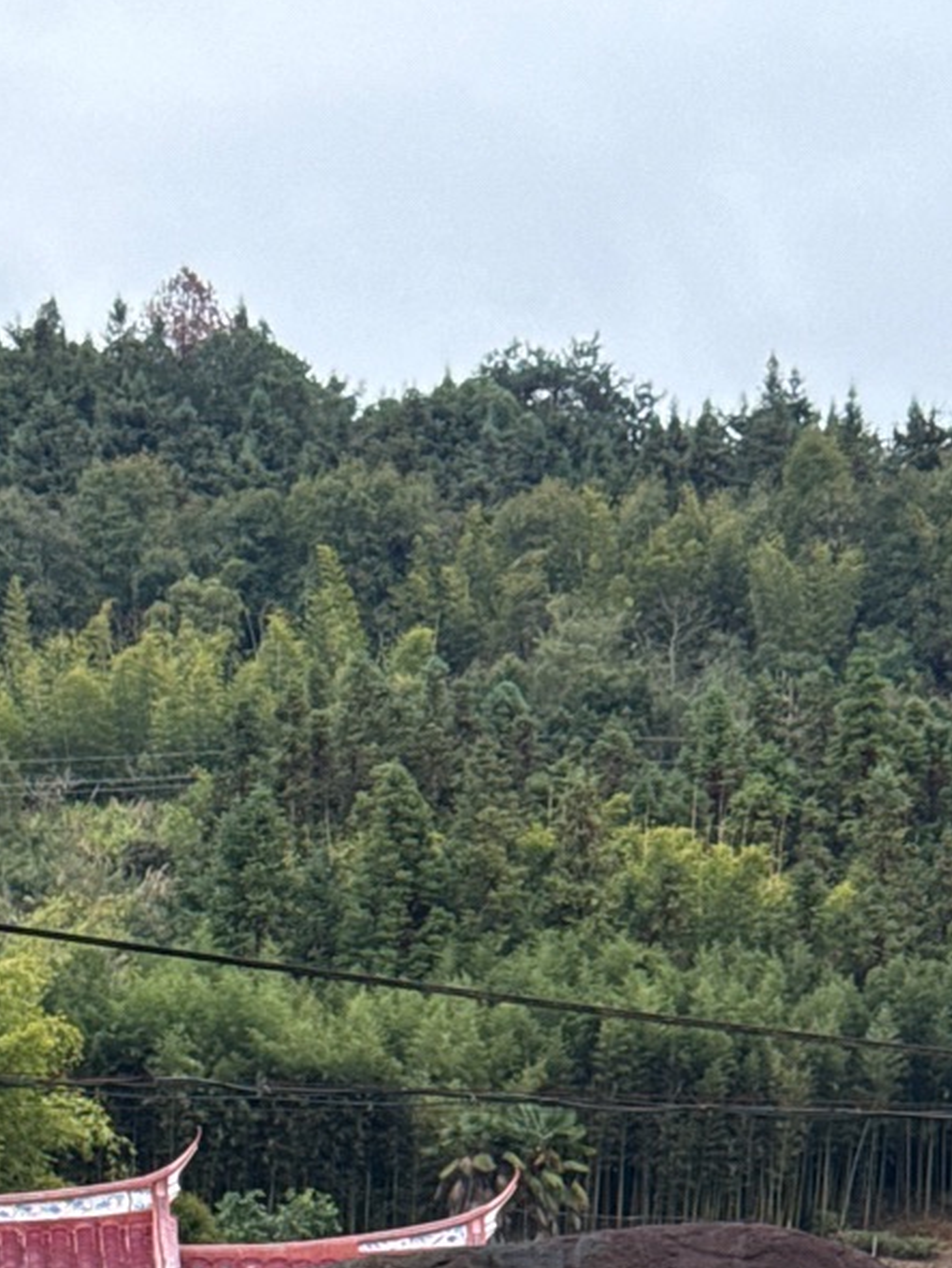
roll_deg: -0.3
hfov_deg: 12.1
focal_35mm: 122
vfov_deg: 15.4
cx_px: 633
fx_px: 4470
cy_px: 1599
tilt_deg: +1.0
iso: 100
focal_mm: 6.76
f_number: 1.78
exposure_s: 1/1403
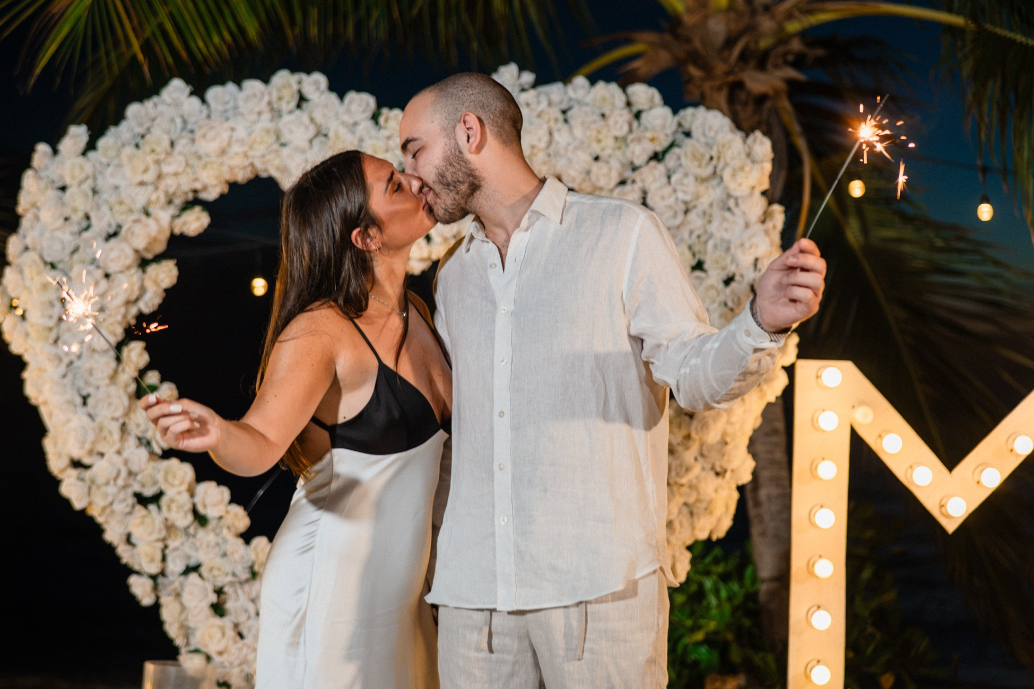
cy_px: 284
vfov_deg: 23.0
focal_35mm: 59
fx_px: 1694
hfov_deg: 33.9
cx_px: 440
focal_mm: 50
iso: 1250
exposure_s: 1/200
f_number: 2.2
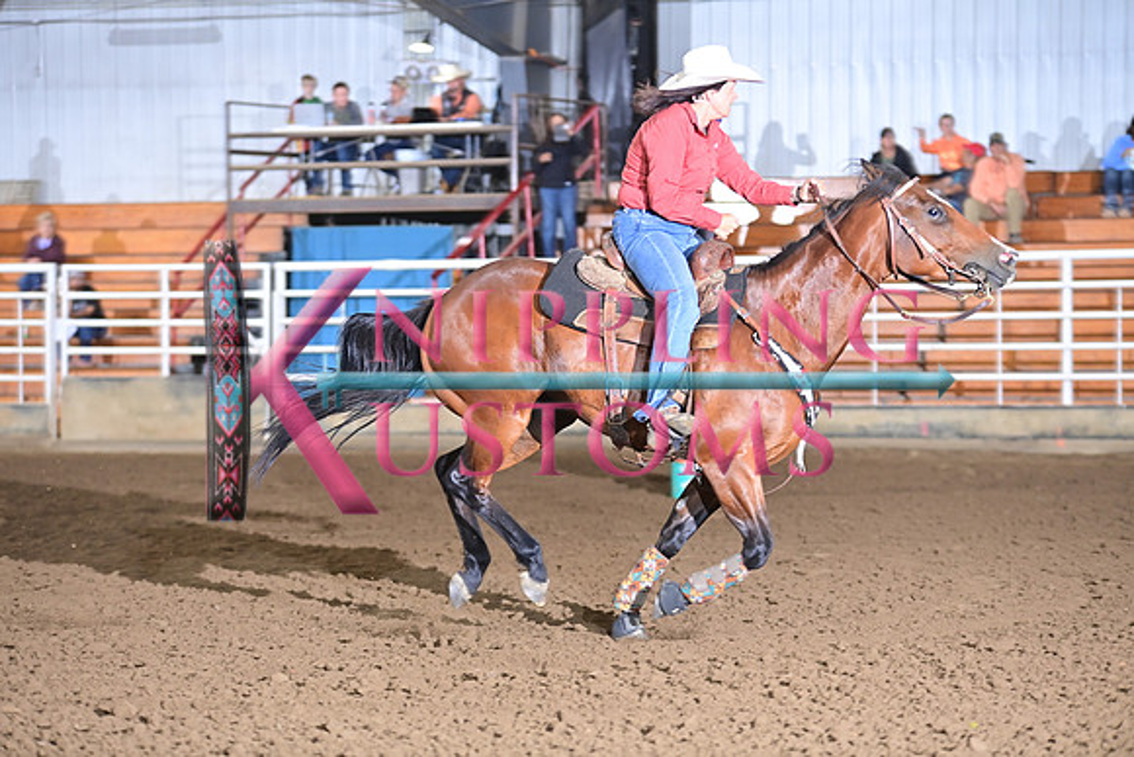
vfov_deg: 10.6
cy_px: 378
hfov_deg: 15.8
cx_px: 567
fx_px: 4096
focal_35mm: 130
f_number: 3.2
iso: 1250
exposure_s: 1/250
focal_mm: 130
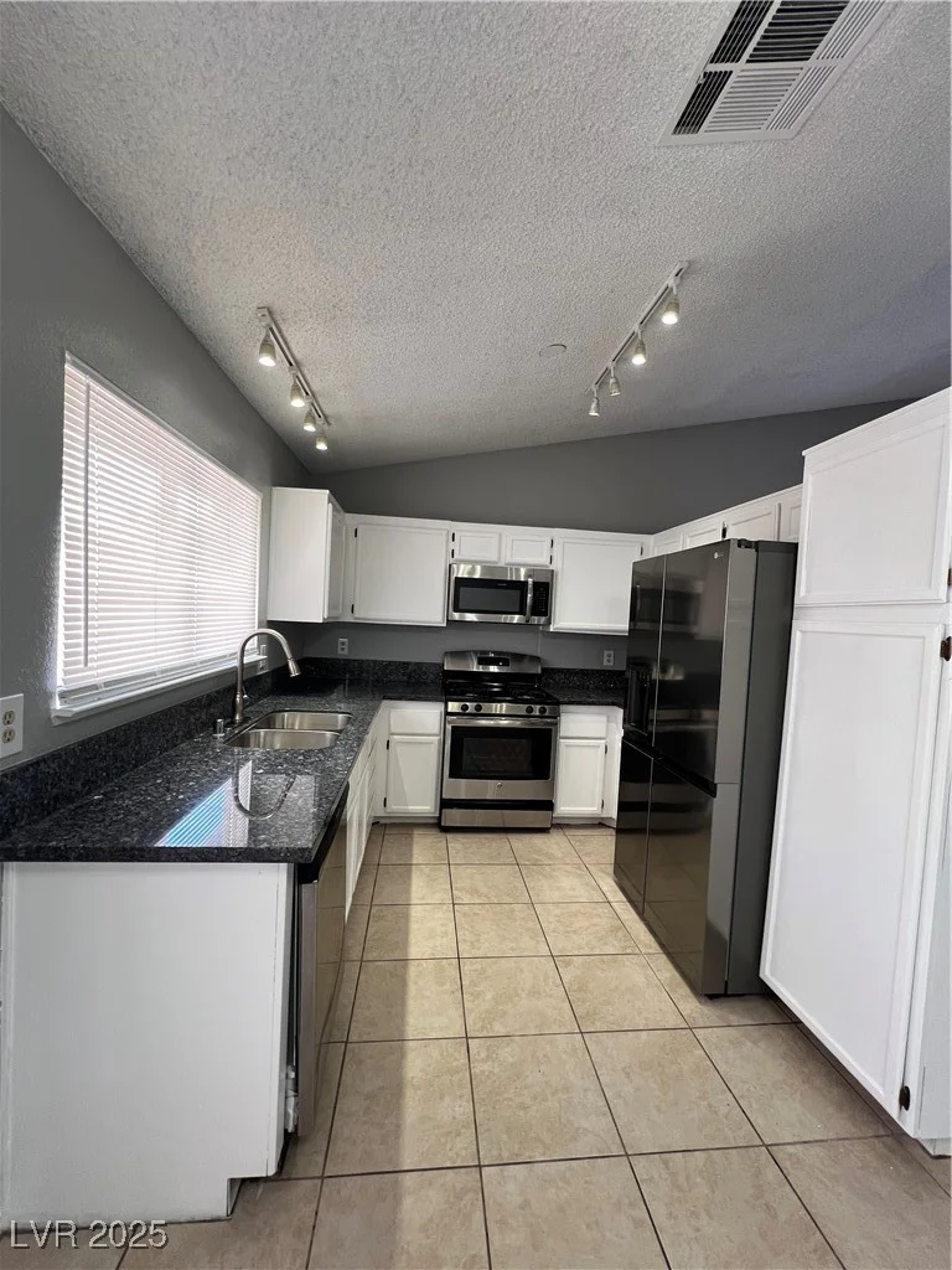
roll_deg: -2.9
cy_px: 635
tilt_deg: -1.0
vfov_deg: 106.2
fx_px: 477
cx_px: 476
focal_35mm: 13
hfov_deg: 89.9
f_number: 1.8
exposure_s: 1/60
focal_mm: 1.57
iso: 160
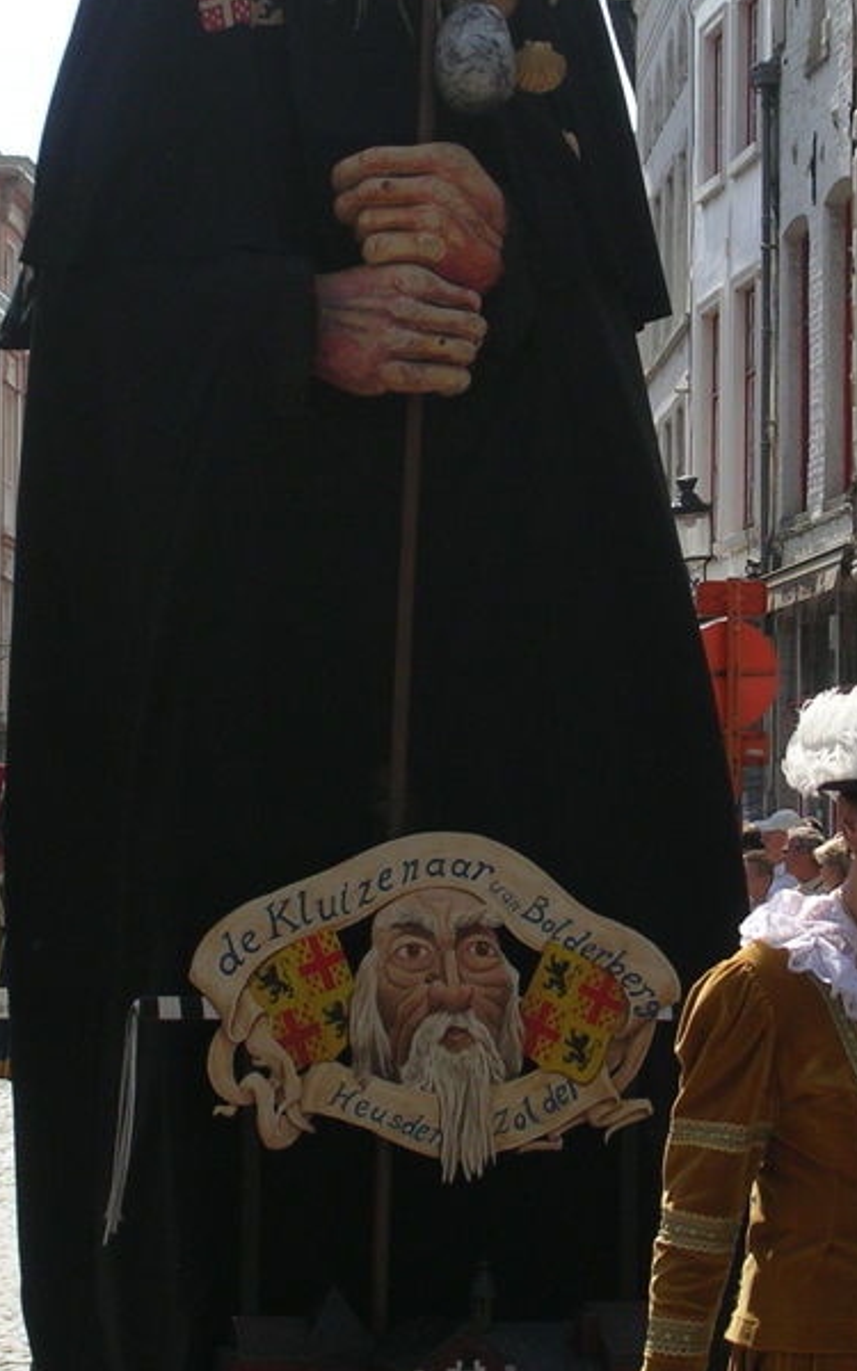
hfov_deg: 9.3
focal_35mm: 141
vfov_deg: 14.8
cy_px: 521
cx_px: 384
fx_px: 5269
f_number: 4.4
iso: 50
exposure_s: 1/388
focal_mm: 14.5
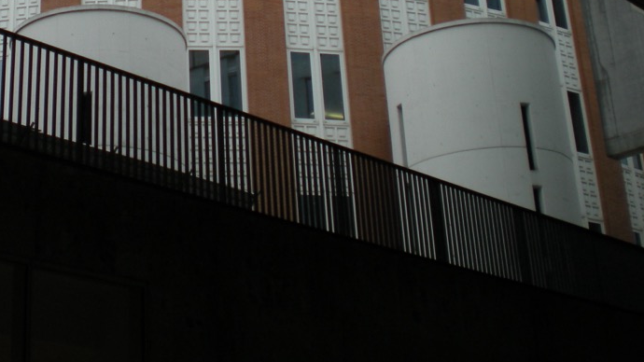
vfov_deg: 16.4
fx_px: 1229
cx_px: 152
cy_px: -10
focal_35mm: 72
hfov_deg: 28.9
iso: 64
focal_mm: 6.3
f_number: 3.1
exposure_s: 1/149
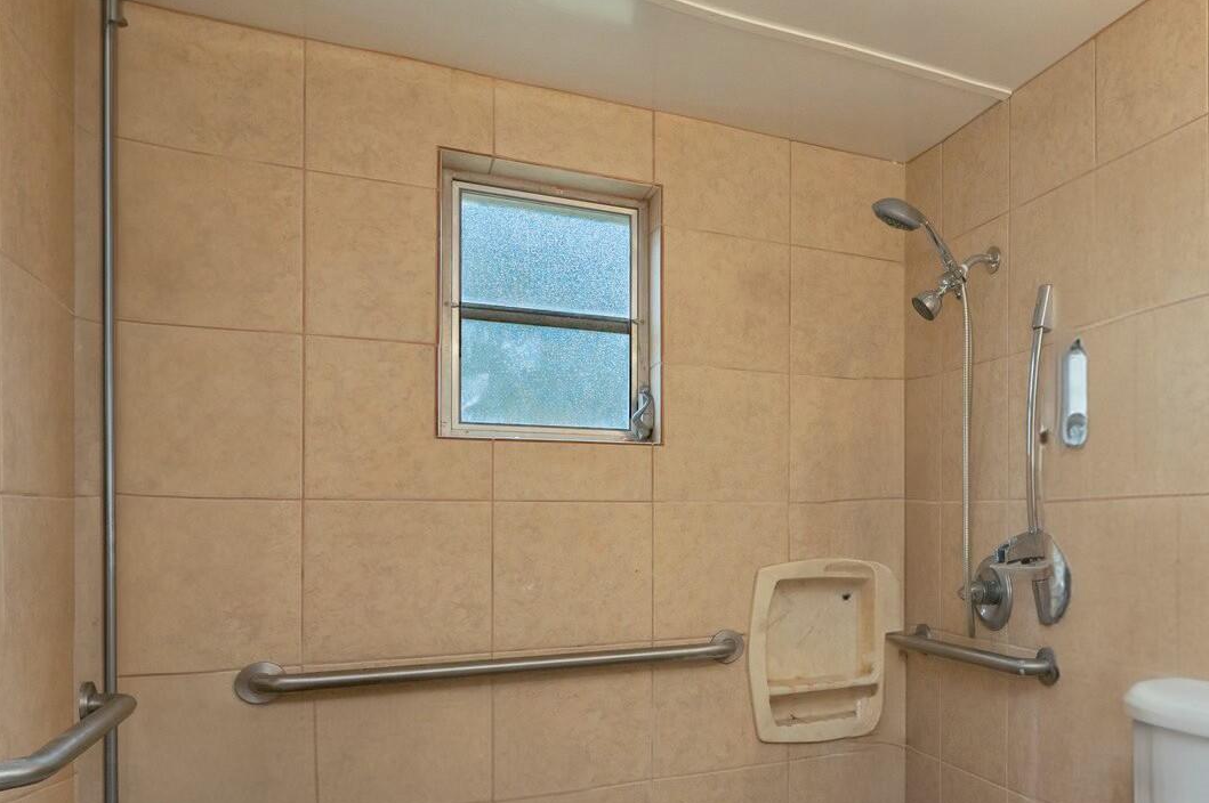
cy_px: 554
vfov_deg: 44.0
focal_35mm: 29
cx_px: 1054
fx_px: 973
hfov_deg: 56.3
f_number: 8
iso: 400
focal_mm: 15
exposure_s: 1/25
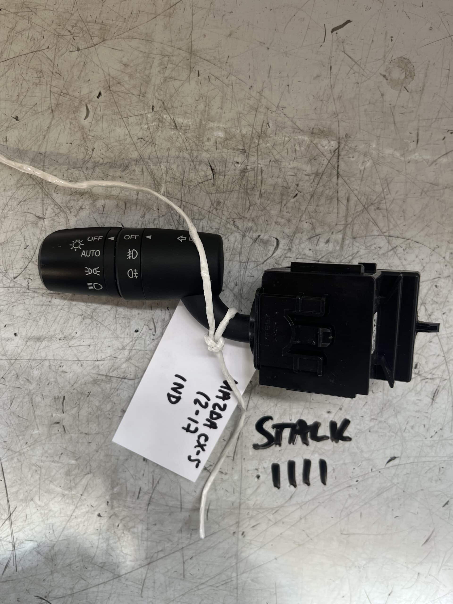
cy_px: 302
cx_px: 226
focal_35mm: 26
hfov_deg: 53.1
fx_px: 454
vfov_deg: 67.3
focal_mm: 5.1
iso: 64
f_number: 1.6
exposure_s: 1/121
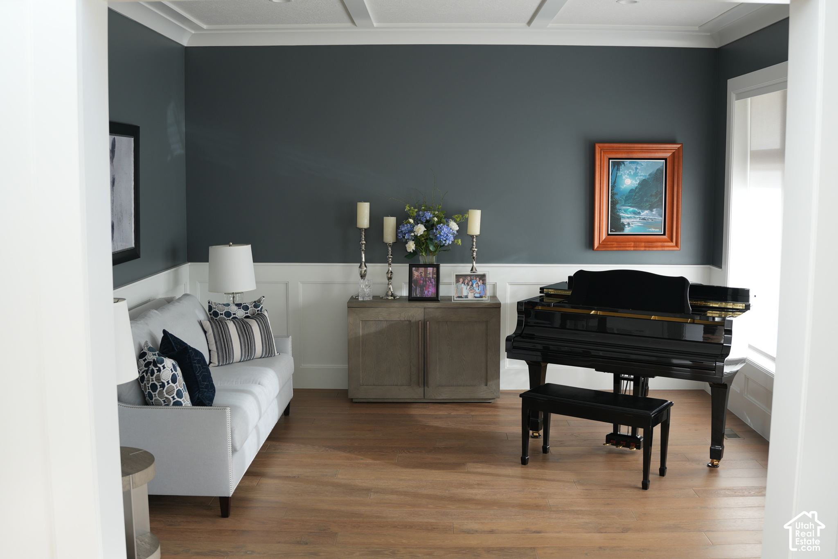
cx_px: 419
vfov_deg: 36.9
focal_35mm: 36
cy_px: 280
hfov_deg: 53.1
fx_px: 838
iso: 100
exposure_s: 1/60
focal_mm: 24
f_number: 2.8
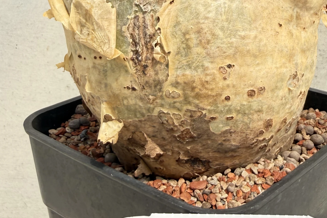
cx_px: 214
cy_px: 29
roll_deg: -0.5
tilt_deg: -14.8
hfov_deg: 39.9
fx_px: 445
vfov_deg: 26.7
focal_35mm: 49
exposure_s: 1/134
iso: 40
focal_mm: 2.22
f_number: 2.2
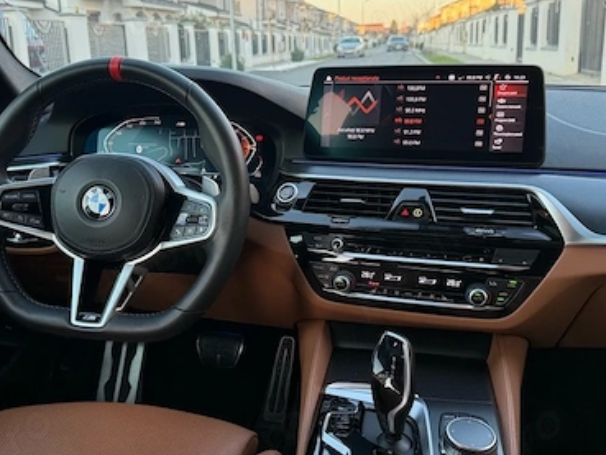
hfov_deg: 47.7
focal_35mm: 39
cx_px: 266
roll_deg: +3.1
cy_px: 240
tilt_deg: -16.1
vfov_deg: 36.8
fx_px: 683
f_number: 1.78
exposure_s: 1/122
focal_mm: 6.76
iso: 160
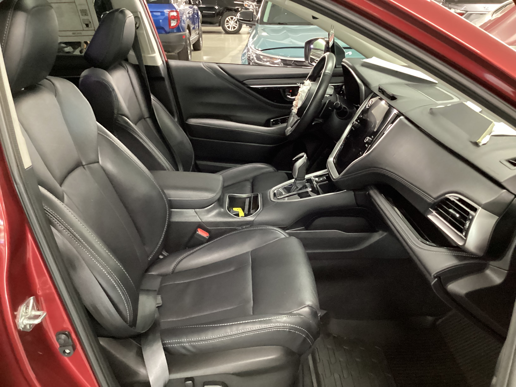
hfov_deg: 58.4
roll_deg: +0.2
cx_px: 258
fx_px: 462
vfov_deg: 45.4
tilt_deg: -24.5
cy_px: 194
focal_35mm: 31
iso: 640
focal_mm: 3.3
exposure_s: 1/20
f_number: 2.4
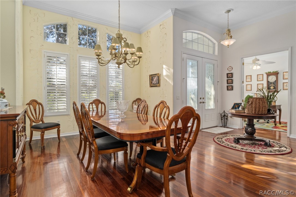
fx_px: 148
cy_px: 98
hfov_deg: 90.0
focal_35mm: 18
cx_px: 148
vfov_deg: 67.3
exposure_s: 1/5
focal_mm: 12
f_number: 8
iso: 320
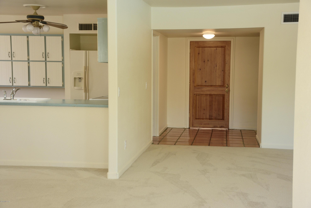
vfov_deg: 26.5
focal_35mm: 51
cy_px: 104
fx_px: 441
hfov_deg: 38.9
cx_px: 156
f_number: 4.2
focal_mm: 34
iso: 100
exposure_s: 1/60
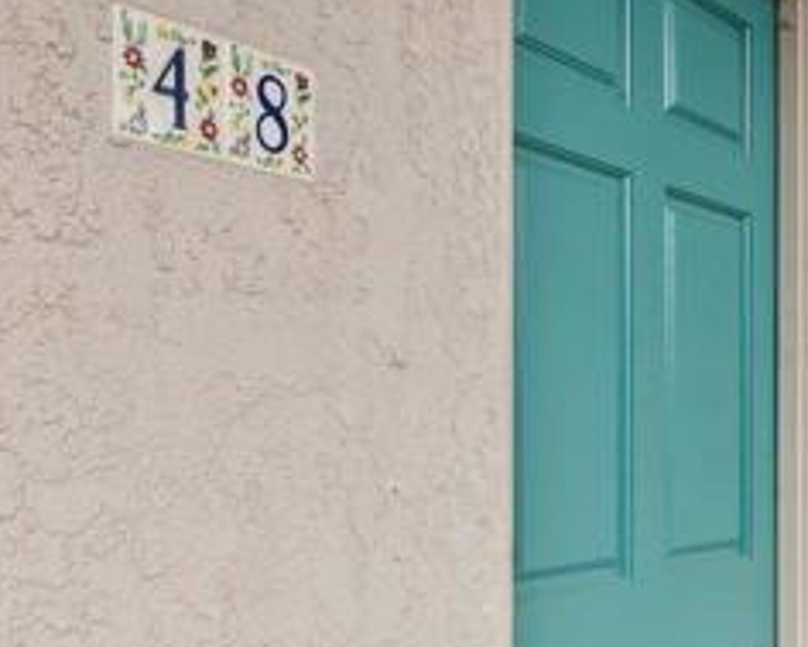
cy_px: 413
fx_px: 1364
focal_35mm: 57
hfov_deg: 28.2
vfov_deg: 26.6
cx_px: 1003
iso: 400
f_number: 8
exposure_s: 1/250
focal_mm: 14
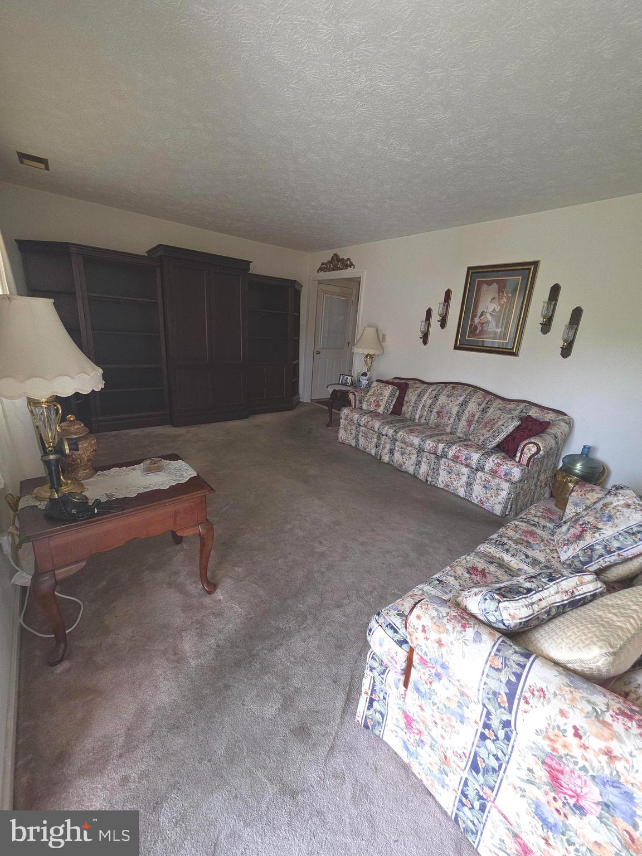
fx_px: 321
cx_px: 321
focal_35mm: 13
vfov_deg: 106.2
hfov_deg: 89.9
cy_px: 428
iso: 64
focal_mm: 2.2
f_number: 1.9
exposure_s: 1/60
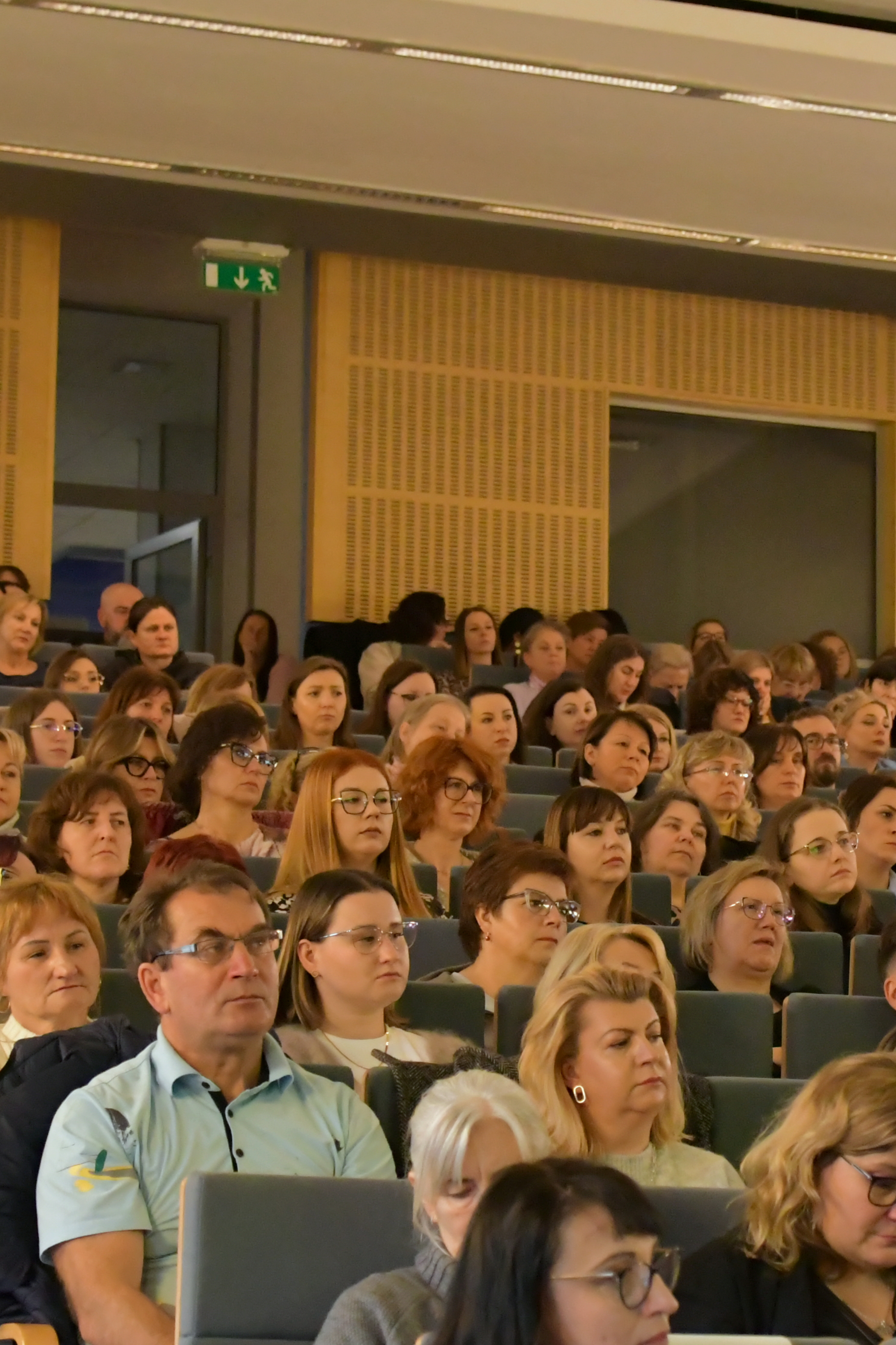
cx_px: 654
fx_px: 3957
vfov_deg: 19.3
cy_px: 757
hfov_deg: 12.9
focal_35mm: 106
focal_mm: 40
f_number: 4.2
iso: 6400
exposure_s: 1/200
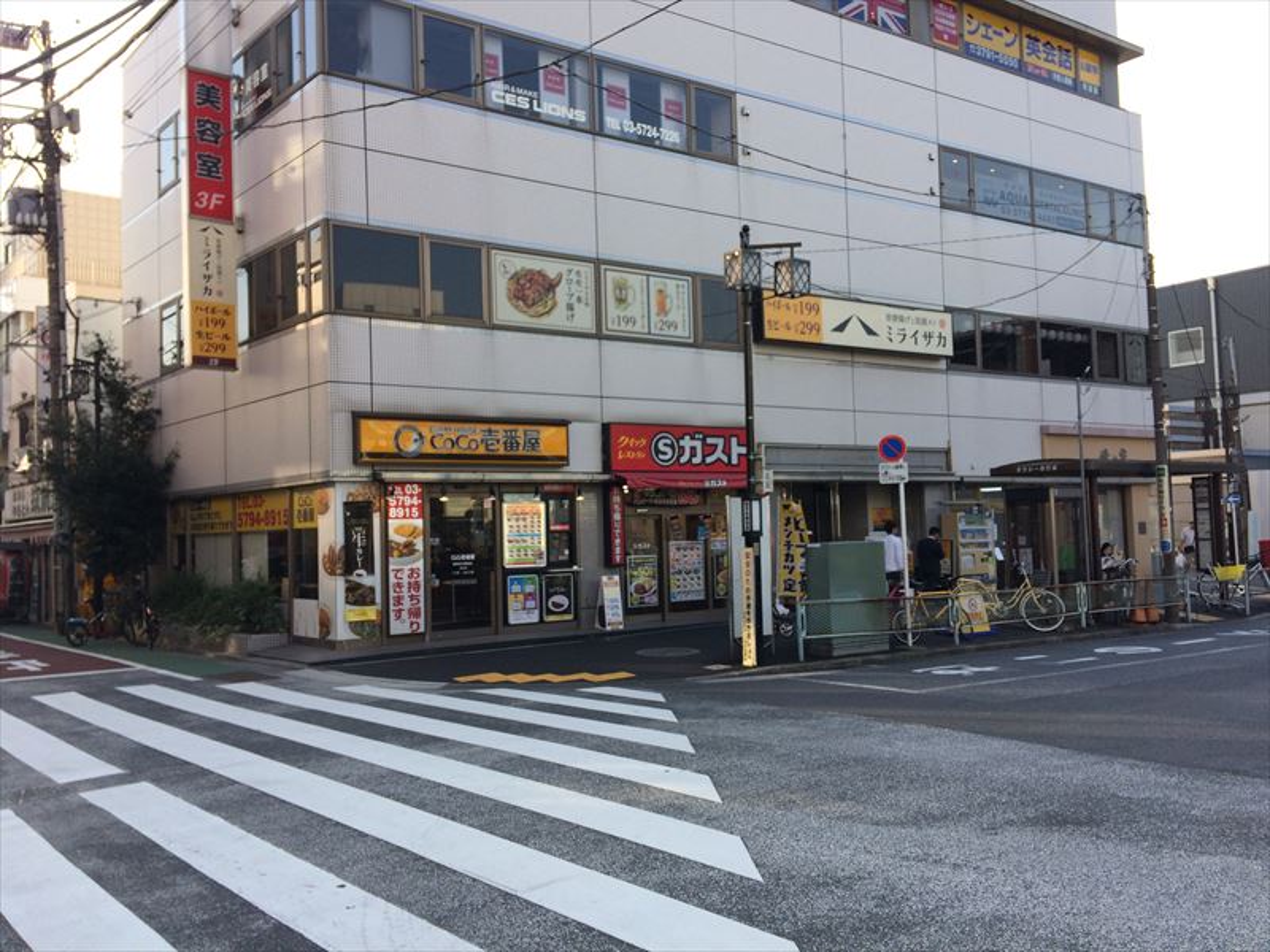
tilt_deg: +0.5
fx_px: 1064
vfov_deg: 48.2
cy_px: 476
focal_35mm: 29
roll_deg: +0.4
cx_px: 635
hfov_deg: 61.7
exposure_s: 1/519
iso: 32
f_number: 2.2
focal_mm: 4.15
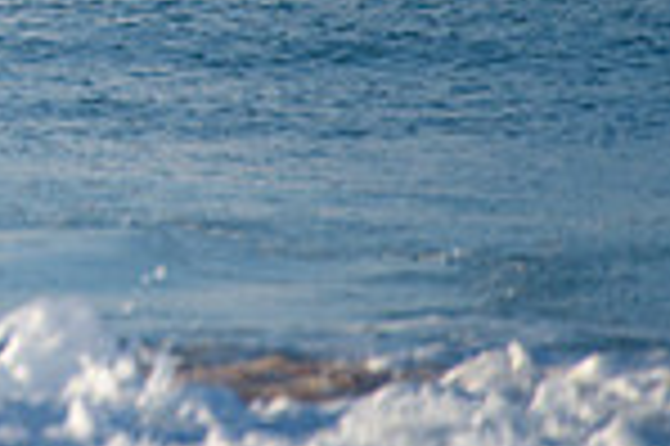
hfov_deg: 1.0
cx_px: -612
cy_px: -418
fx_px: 39040
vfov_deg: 0.7
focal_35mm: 2100
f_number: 5.6
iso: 500
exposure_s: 1/2000
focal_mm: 500
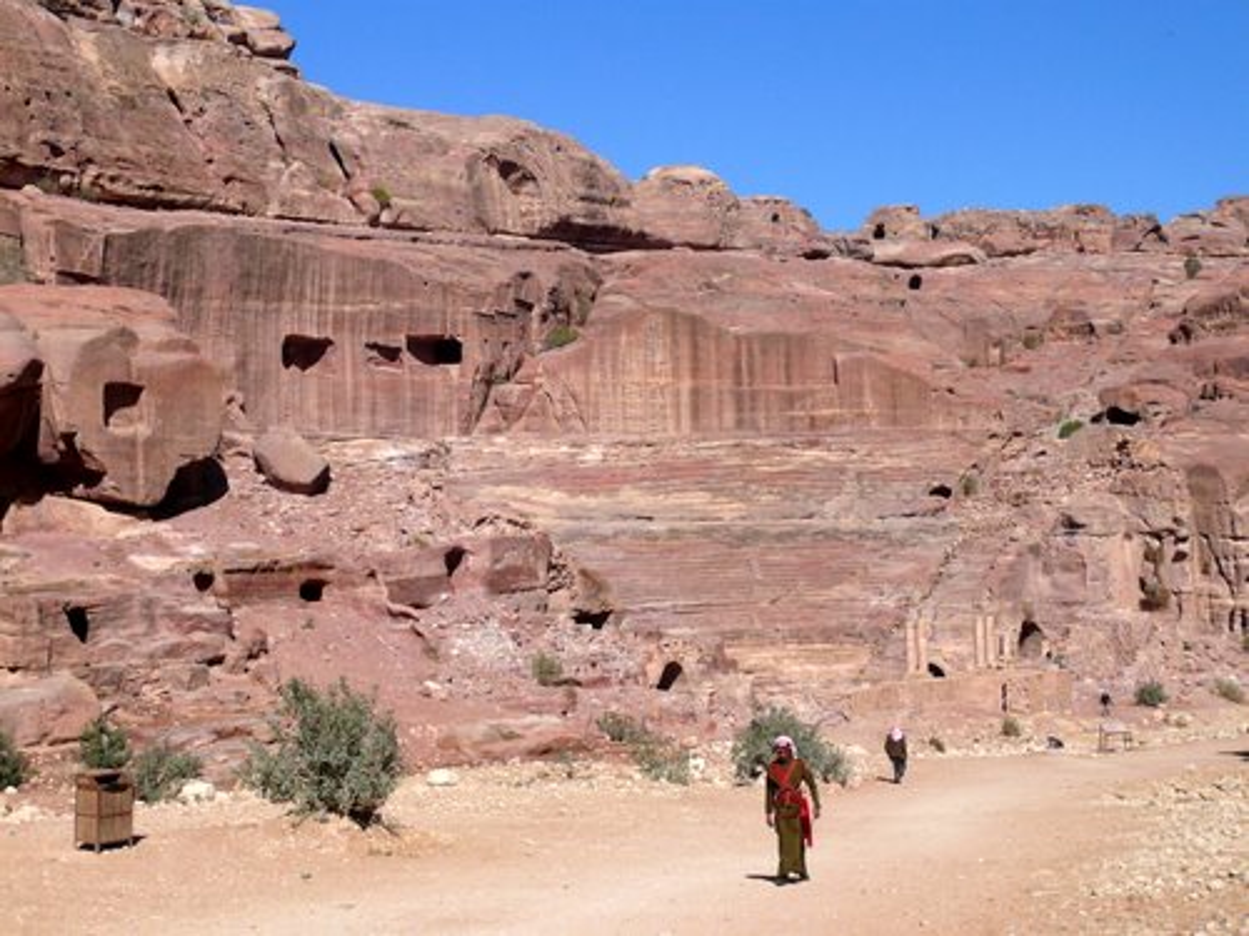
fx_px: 2093
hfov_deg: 33.2
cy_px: 468
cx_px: 624
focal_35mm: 58
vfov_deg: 25.2
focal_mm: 9.6
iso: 100
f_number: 11
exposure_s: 1/250
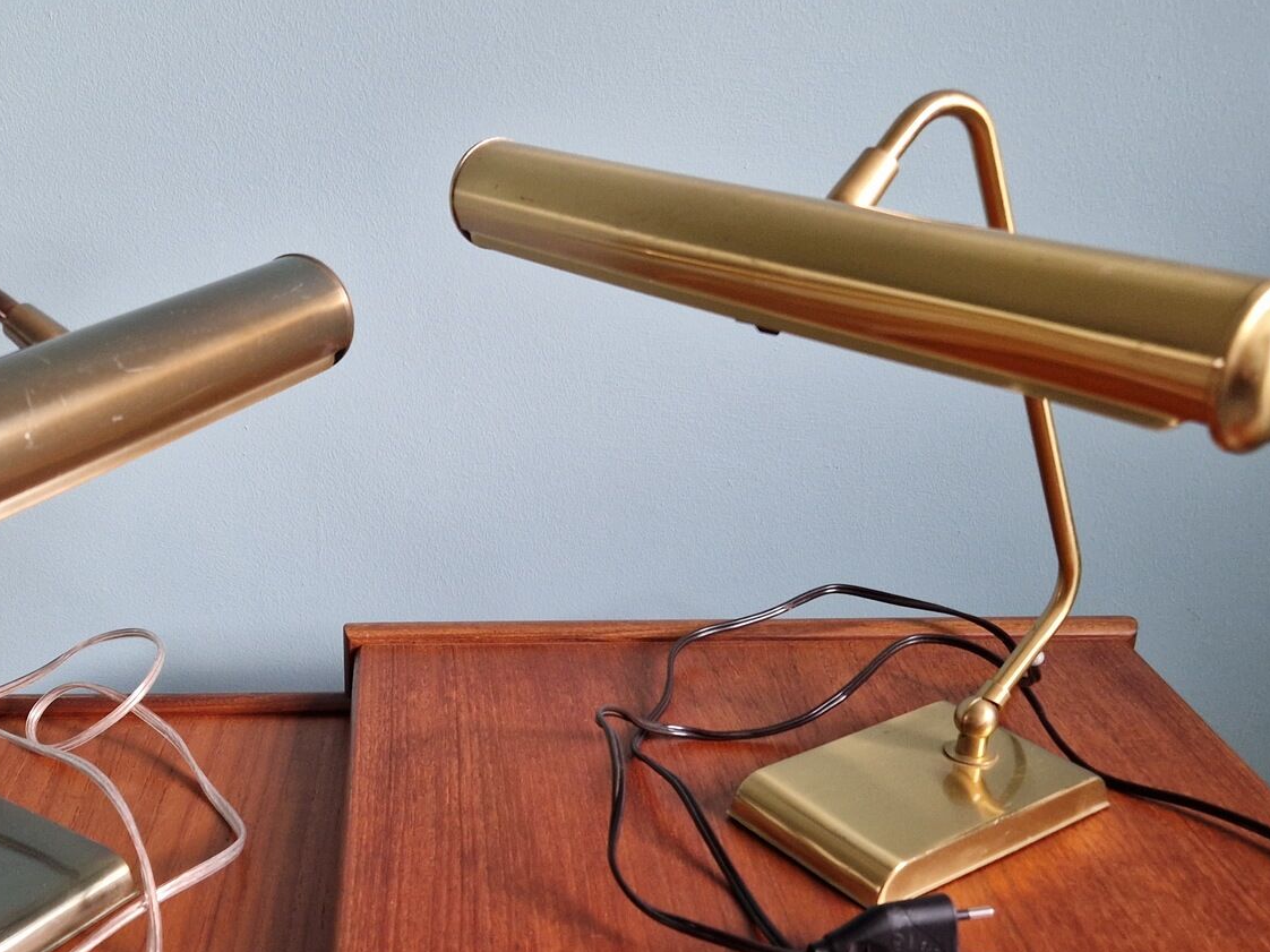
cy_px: 574
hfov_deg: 45.5
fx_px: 1504
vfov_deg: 35.0
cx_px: 506
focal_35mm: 41
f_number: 1.8
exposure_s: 1/100
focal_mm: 5.4
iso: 64
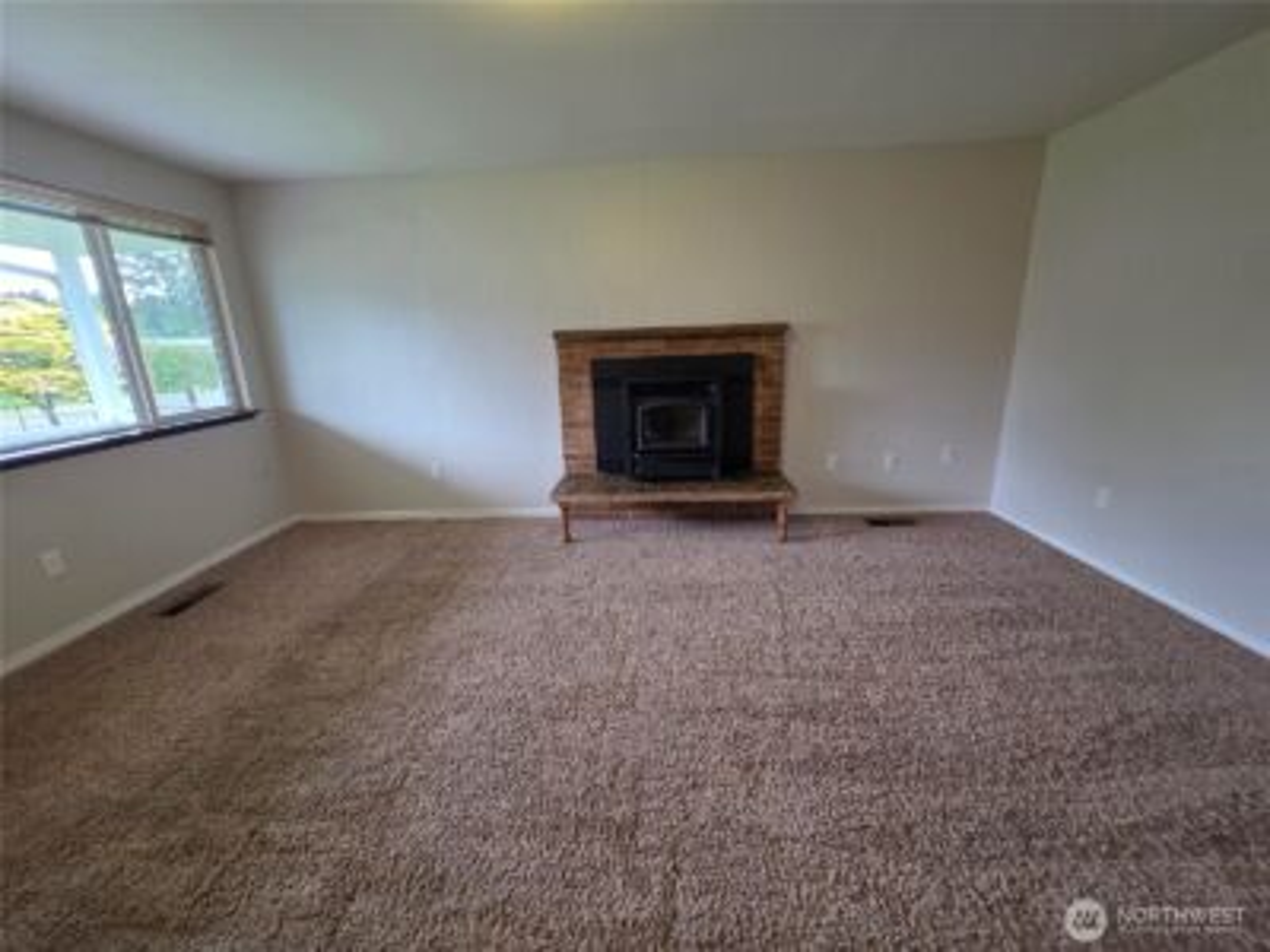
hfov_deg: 106.2
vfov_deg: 89.9
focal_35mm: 13
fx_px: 477
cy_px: 476
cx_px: 635
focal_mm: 2.2
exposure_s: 1/120
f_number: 1.9
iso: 250
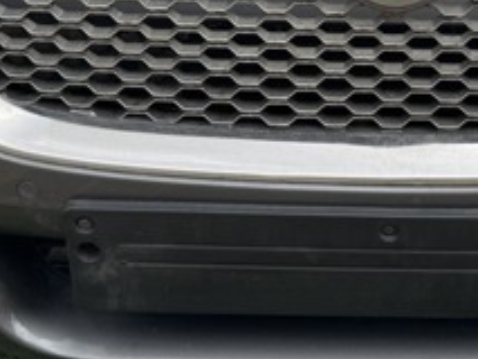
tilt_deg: -18.8
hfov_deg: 26.6
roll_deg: +1.6
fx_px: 995
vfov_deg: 19.4
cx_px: 375
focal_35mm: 72
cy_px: -58
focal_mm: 6.76
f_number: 1.78
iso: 80
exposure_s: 1/1339
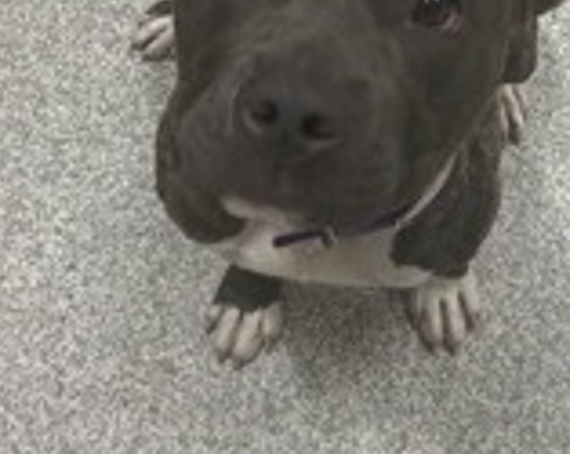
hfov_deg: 27.8
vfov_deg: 21.7
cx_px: 365
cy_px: 18
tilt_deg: -62.8
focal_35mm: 68
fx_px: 1145
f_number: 1.5
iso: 80
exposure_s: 1/100
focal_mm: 5.7
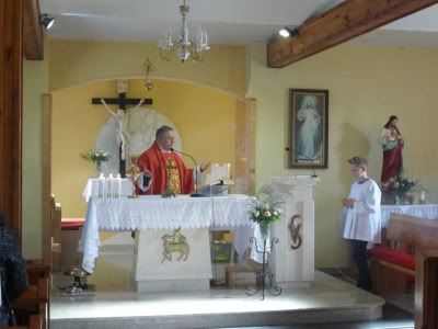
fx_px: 721
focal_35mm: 57
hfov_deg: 33.8
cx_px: 219
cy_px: 164
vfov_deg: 25.7
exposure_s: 1/30
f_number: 3.6
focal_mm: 5.6
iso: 400
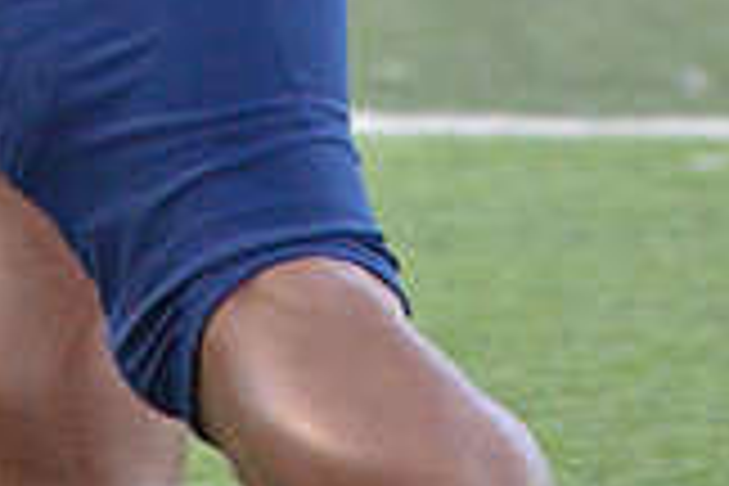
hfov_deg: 2.0
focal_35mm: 1048
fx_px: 21216
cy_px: -720
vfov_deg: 1.3
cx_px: 274
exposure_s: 1/500
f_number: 5
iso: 3600
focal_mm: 195
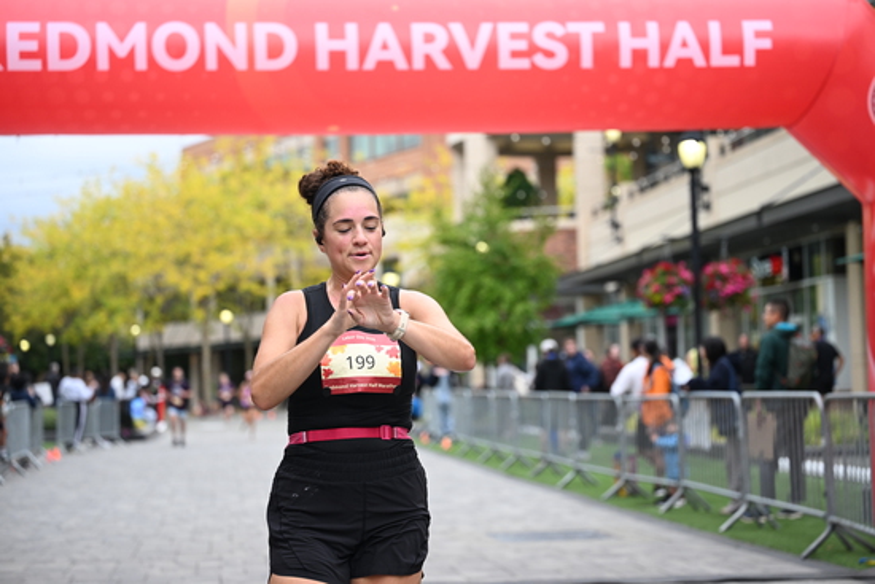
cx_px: 438
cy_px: 292
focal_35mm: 70
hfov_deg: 28.8
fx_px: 1702
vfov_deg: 19.5
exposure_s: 1/2000
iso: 640
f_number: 2.8
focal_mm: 70
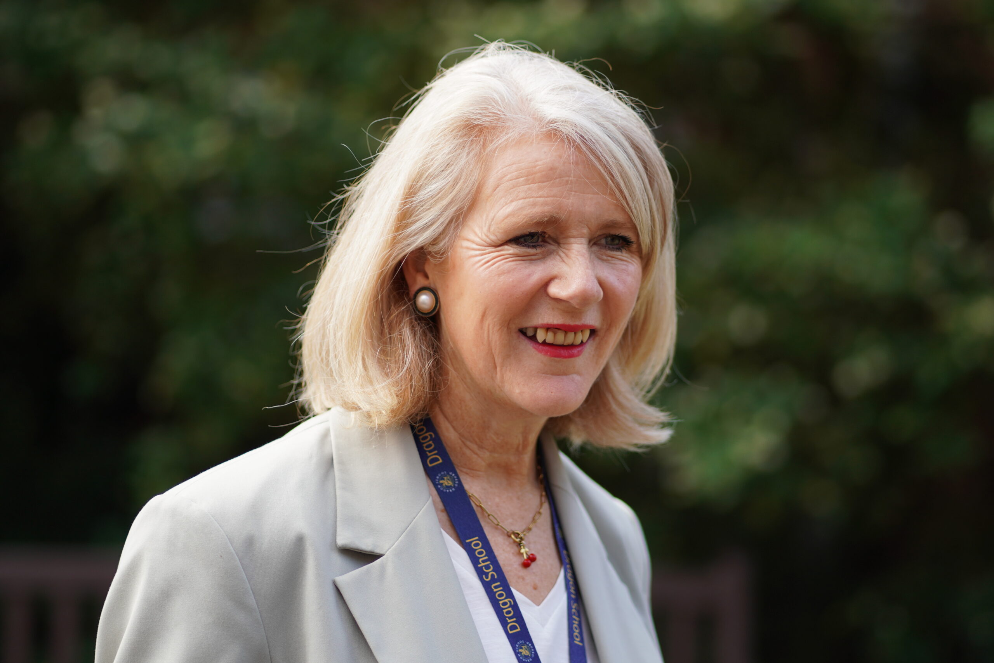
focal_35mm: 128
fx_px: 3520
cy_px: 332
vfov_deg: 10.8
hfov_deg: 16.1
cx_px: 497
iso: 100
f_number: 1.8
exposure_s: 1/800
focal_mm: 85
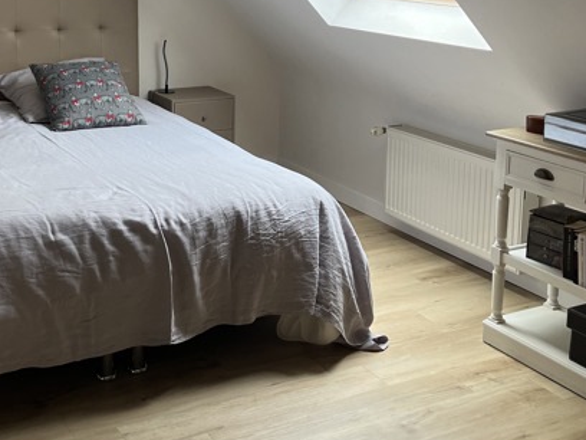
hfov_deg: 37.2
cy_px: 65
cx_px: 207
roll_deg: -0.1
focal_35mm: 51
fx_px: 863
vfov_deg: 27.8
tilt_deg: -9.3
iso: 125
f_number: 1.6
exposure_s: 1/100
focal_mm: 5.1
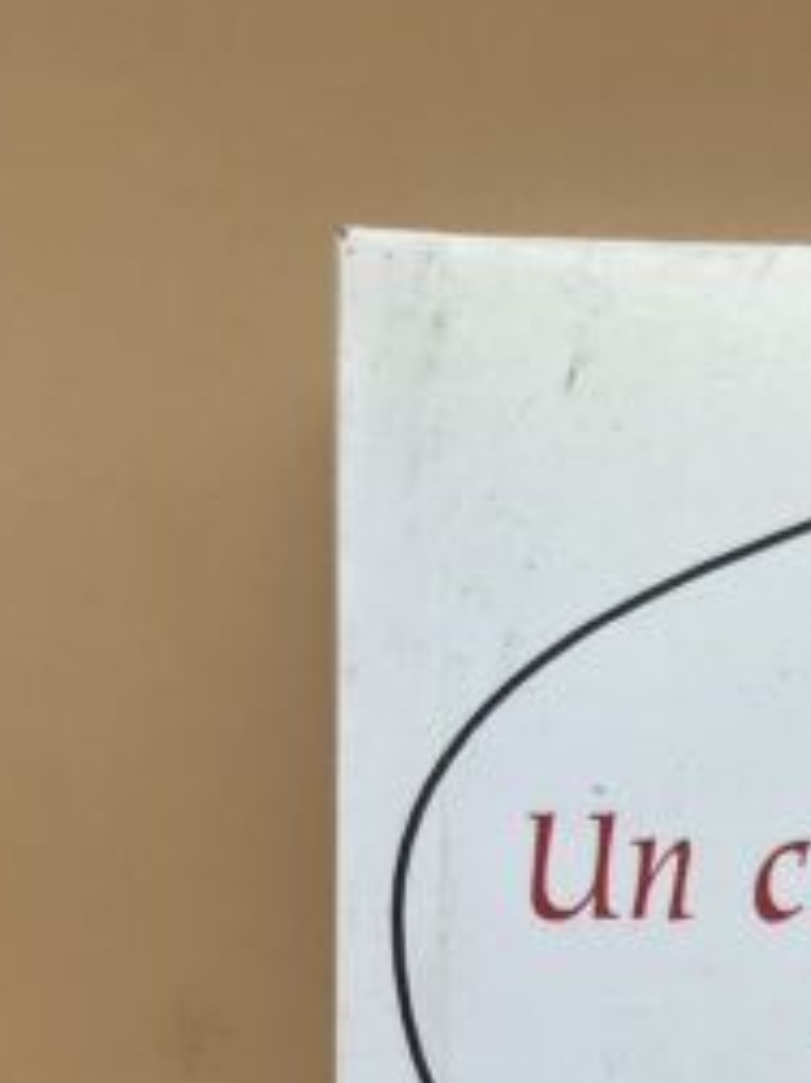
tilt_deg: -17.3
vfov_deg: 20.7
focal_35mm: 83
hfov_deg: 16.4
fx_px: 2595
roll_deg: +1.0
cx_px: 1169
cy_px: 1536
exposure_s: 1/477
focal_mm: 5.1
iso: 50
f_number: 1.6
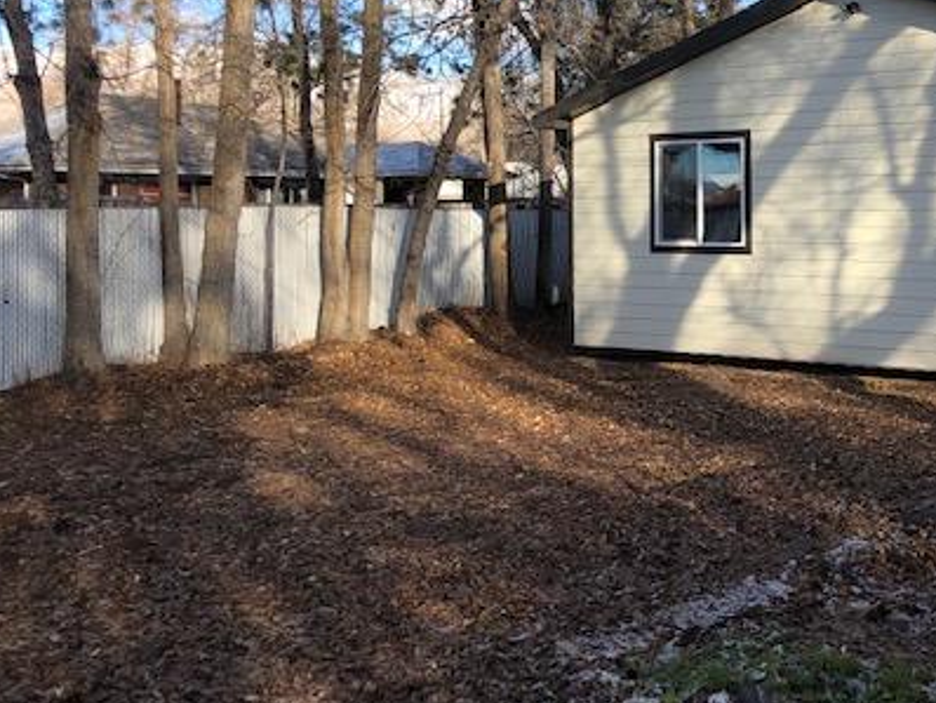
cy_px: 193
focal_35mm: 45
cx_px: 727
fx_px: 1218
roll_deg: +1.3
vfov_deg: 31.7
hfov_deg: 40.6
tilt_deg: +2.5
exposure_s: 1/796
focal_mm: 4
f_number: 1.8
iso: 20
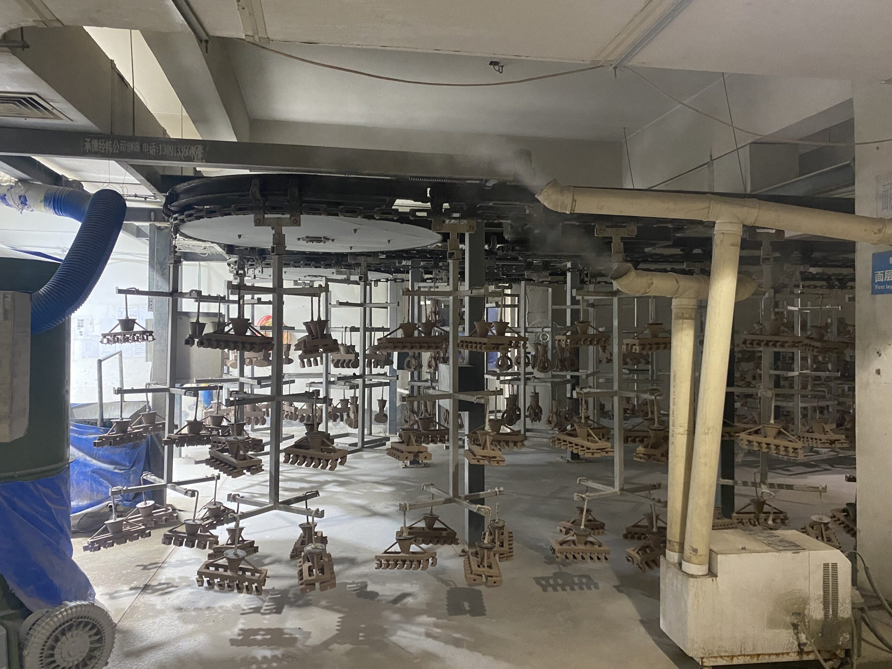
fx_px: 670
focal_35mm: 26
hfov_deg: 67.3
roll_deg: -0.4
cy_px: 334
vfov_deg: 53.1
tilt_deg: +0.2
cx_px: 446
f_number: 1.8
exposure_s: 1/36
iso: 640
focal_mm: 4.25
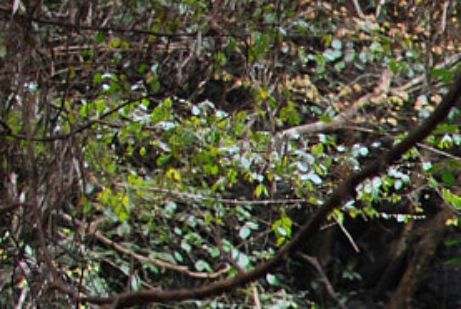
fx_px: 3887
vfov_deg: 4.4
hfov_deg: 6.4
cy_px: 790
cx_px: 1193
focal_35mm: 303
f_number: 2.5
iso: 280
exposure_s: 1/60
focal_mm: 35
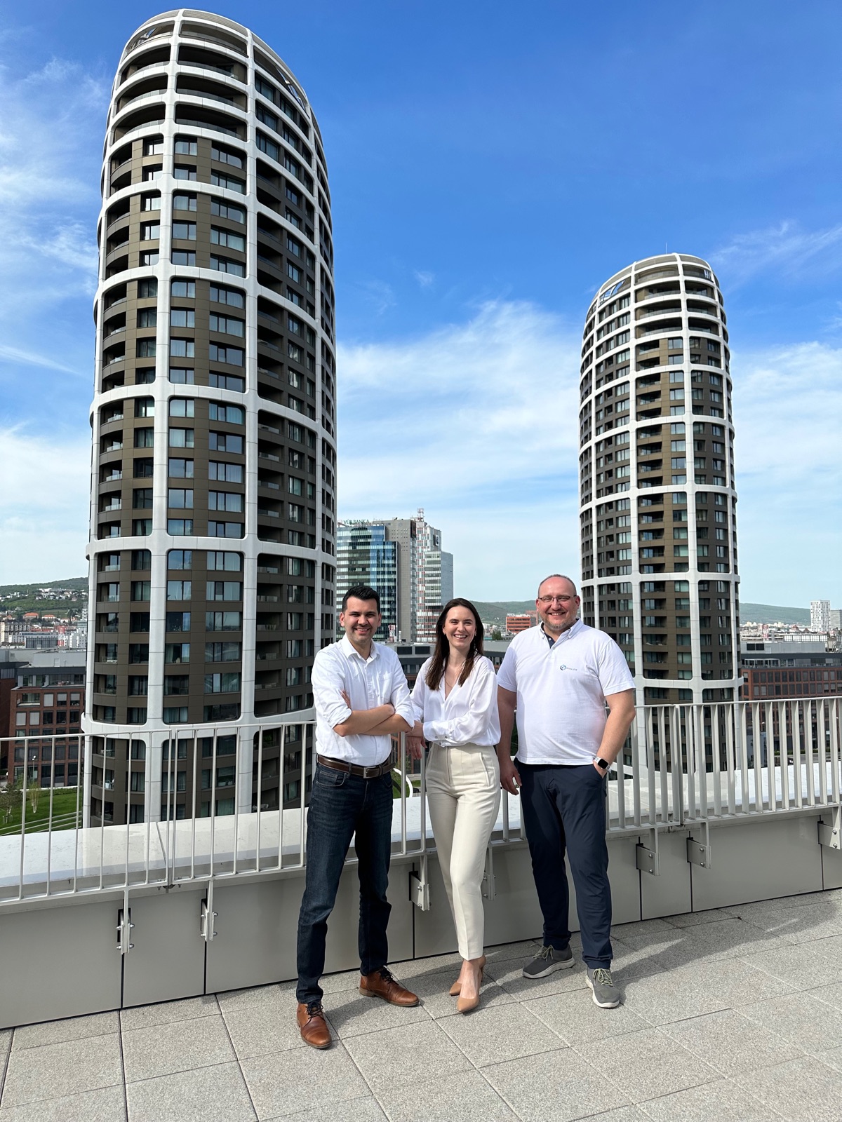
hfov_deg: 56.8
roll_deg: -0.1
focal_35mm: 24
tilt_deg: +4.7
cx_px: 421
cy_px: 561
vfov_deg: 71.6
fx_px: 778
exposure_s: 1/4348
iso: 80
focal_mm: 6.86
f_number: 1.78
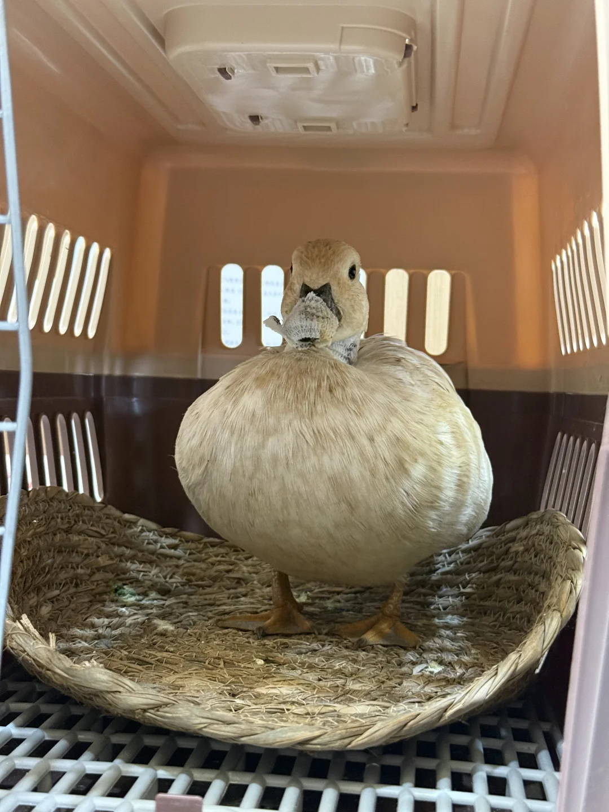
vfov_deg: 39.7
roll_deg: -2.3
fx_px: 1126
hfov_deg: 30.3
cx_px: 304
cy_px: 406
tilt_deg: -0.6
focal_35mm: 48
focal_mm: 6.76
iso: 400
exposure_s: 1/33
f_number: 1.78
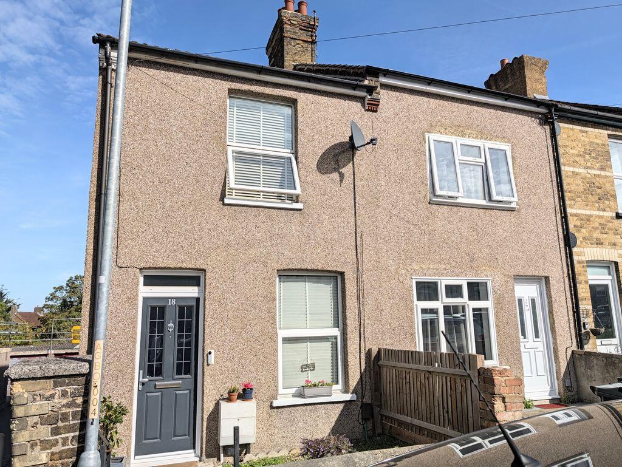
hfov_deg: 71.6
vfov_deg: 56.9
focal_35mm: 24
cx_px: 311
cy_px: 234
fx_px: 431
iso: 25
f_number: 1.68
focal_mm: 6.9
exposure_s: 1/2740
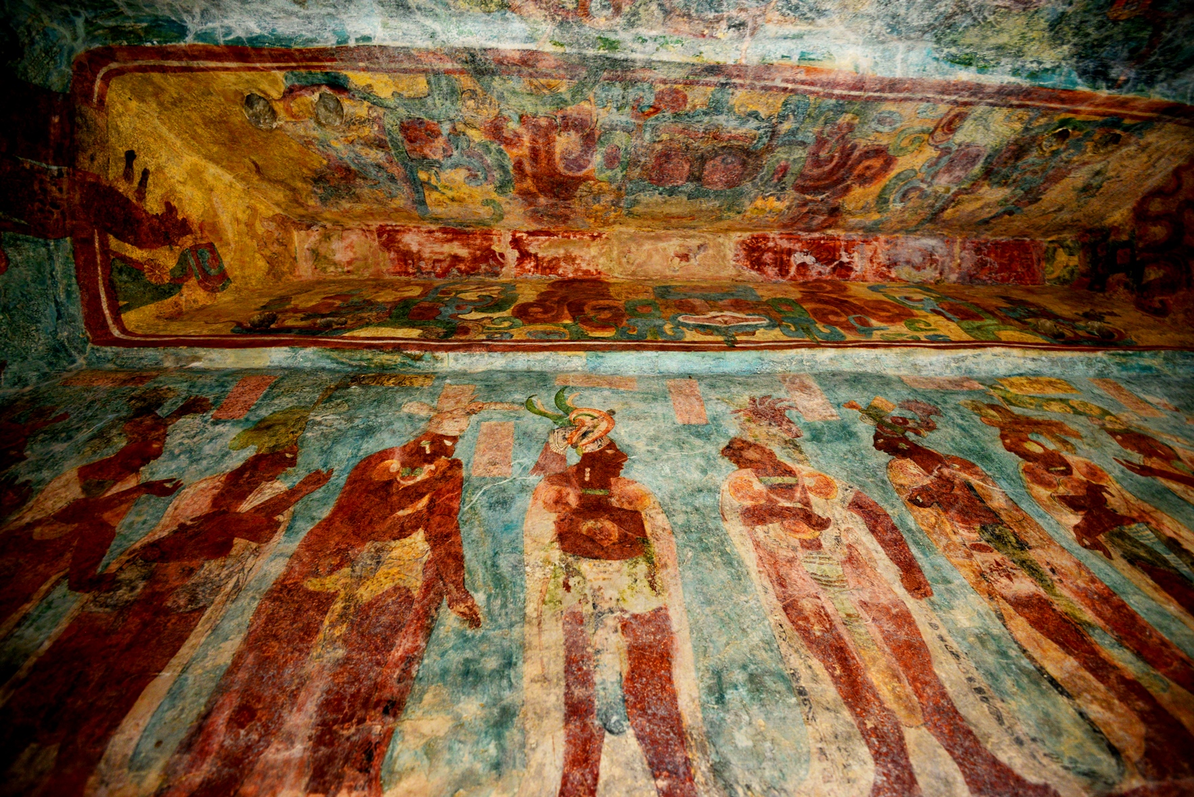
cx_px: 597
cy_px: 398
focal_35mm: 16
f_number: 4
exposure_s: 1/30
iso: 1000
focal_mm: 16
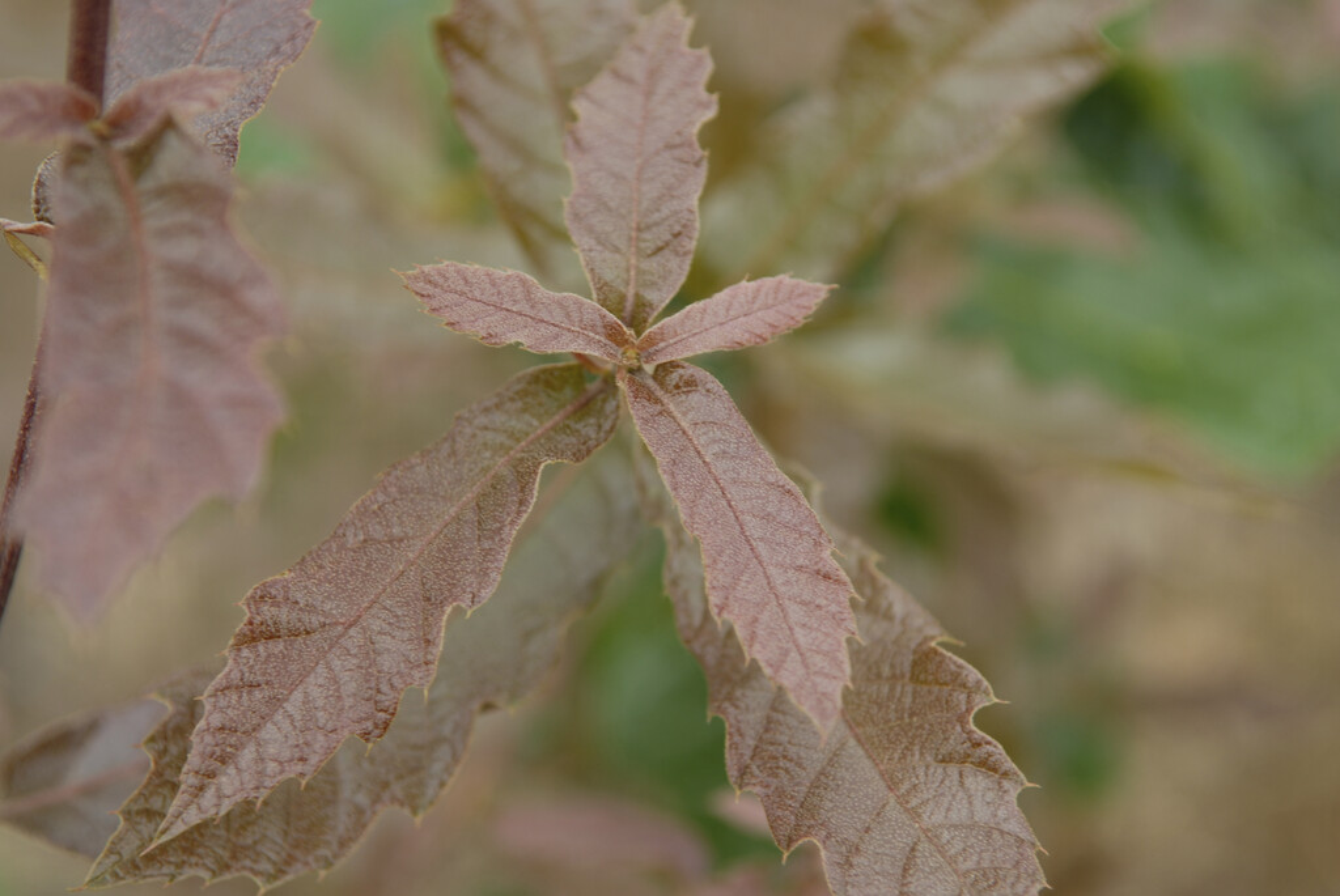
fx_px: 3074
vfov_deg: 16.6
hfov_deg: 24.6
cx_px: 670
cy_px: 448
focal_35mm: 82
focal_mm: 55
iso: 100
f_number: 4
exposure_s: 1/125
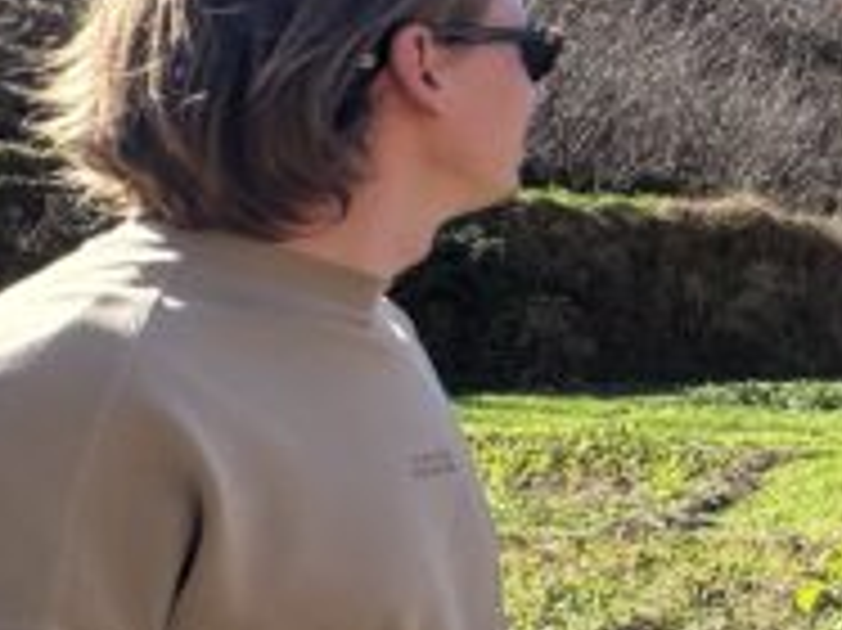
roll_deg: -1.7
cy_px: 140
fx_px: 1459
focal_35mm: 60
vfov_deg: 24.1
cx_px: 1571
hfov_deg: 20.6
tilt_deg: +6.9
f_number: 2.2
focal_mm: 2.22
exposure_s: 1/1453
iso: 50
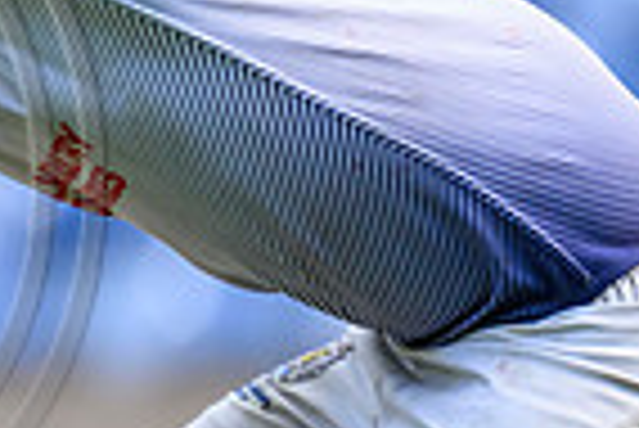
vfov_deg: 0.5
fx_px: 54263
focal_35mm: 3054
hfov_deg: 0.7
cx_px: -798
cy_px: 291
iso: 1600
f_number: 4
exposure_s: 1/1000
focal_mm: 560
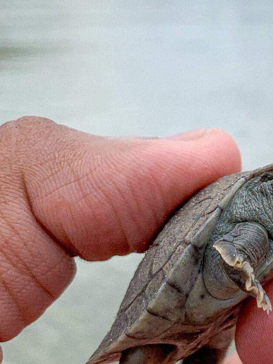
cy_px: 140
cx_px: 336
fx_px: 831
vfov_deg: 24.7
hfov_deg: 17.7
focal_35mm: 79
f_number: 1.8
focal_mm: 4.25
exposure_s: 1/3200
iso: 25
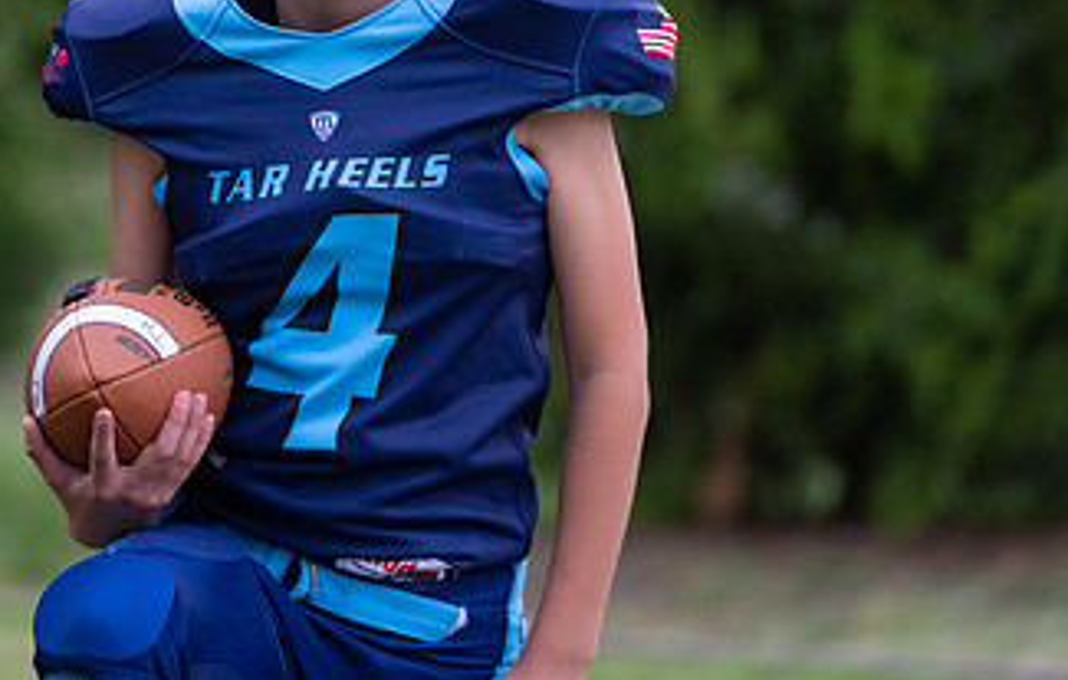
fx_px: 8486
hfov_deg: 7.2
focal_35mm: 290
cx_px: 391
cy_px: 85
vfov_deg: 4.6
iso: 640
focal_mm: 152
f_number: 2.8
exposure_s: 1/320
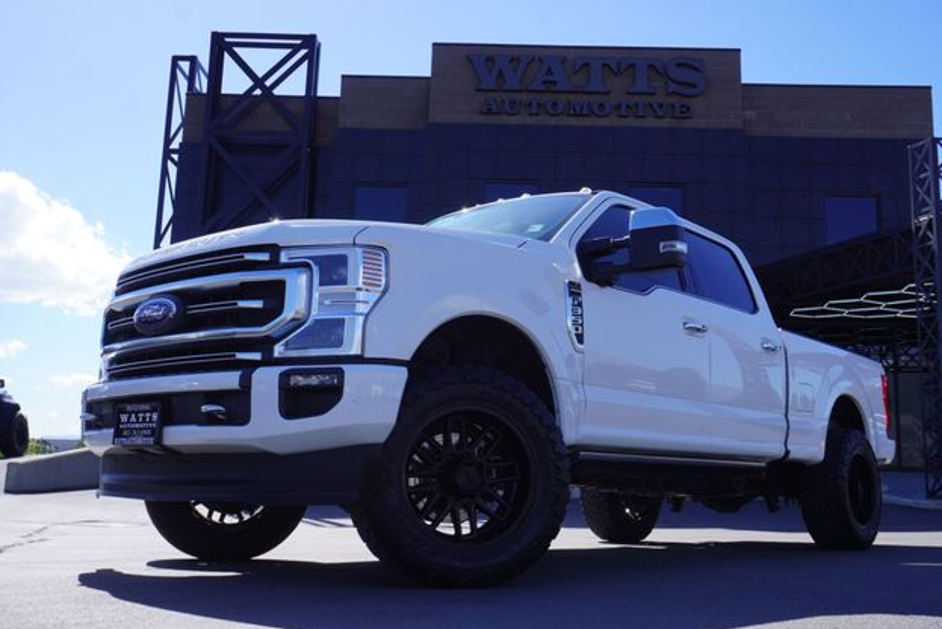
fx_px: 969
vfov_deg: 36.0
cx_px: 479
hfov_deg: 51.9
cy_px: 316
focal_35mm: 37
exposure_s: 1/125
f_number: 10
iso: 100
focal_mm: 24
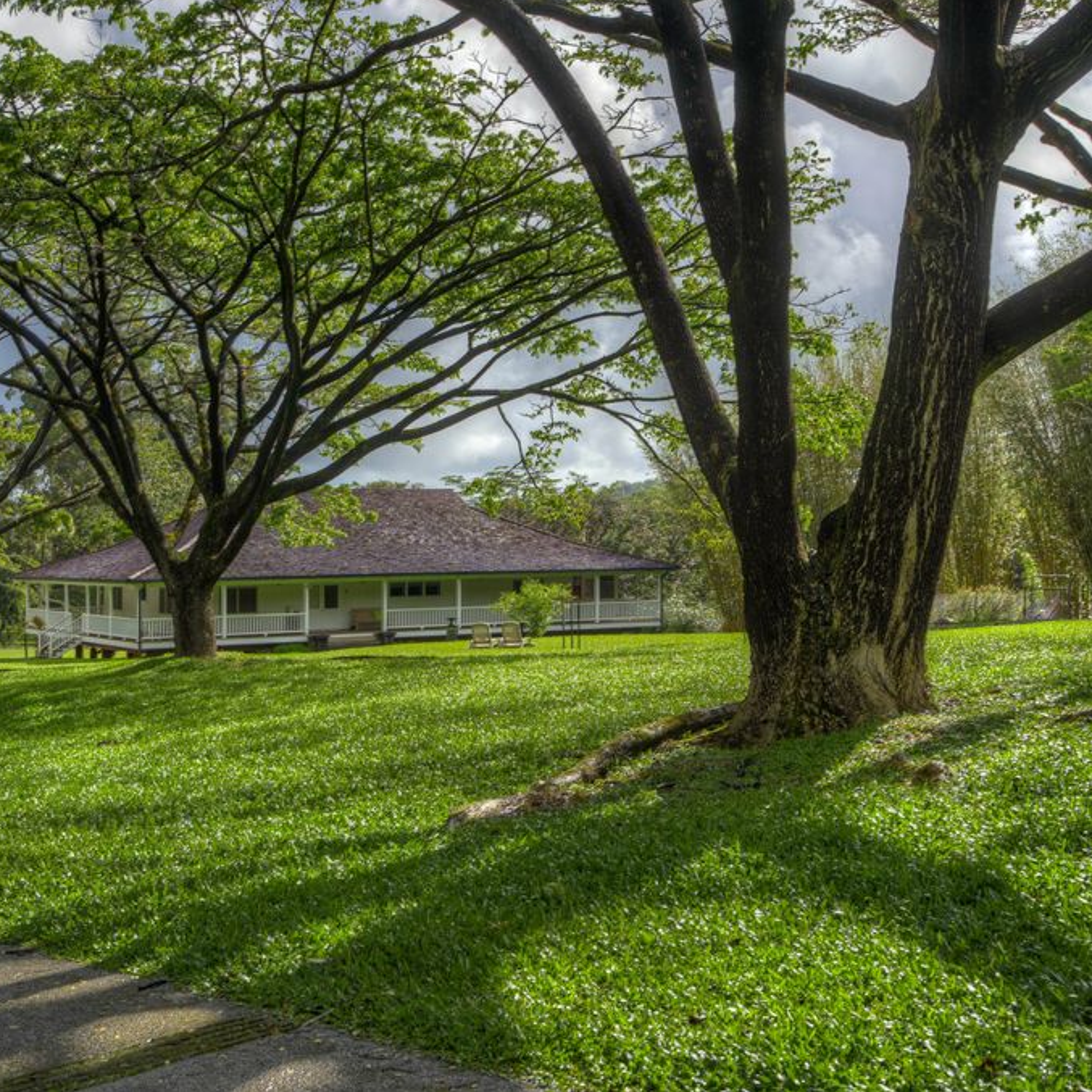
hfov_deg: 37.4
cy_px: 543
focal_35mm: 45
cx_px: 423
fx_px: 1606
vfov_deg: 37.6
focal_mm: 35
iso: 100
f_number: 8
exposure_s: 1/25
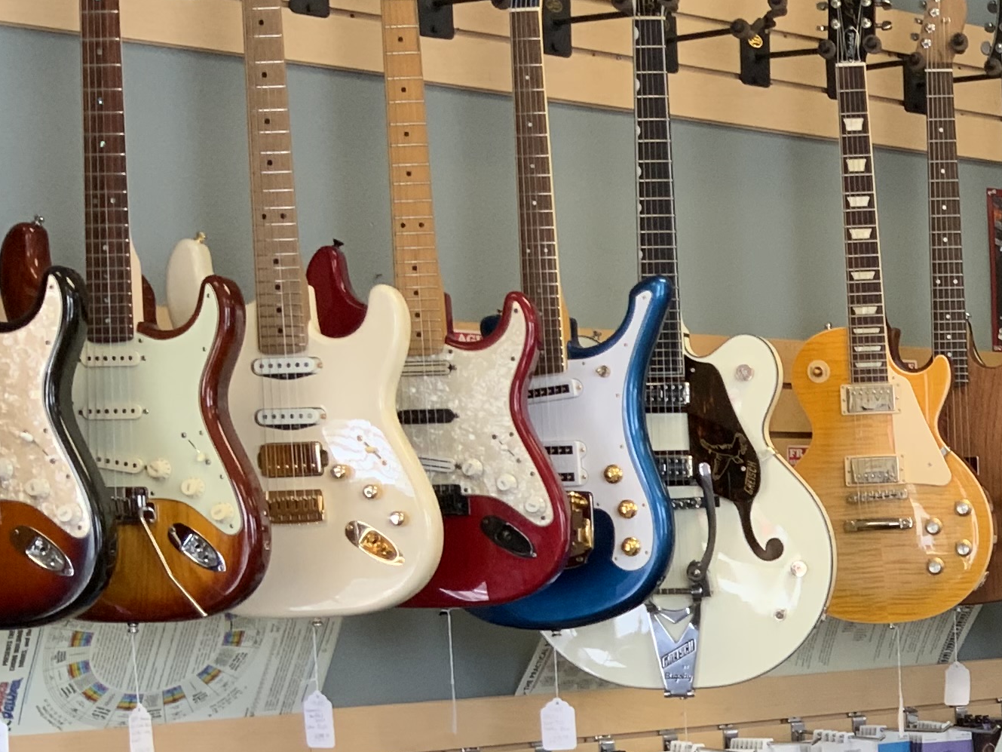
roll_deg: +0.1
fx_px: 2547
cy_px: 714
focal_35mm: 88
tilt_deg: -3.6
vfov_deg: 16.5
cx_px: 1382
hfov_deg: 20.0
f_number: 1.8
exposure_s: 1/60
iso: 50
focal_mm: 3
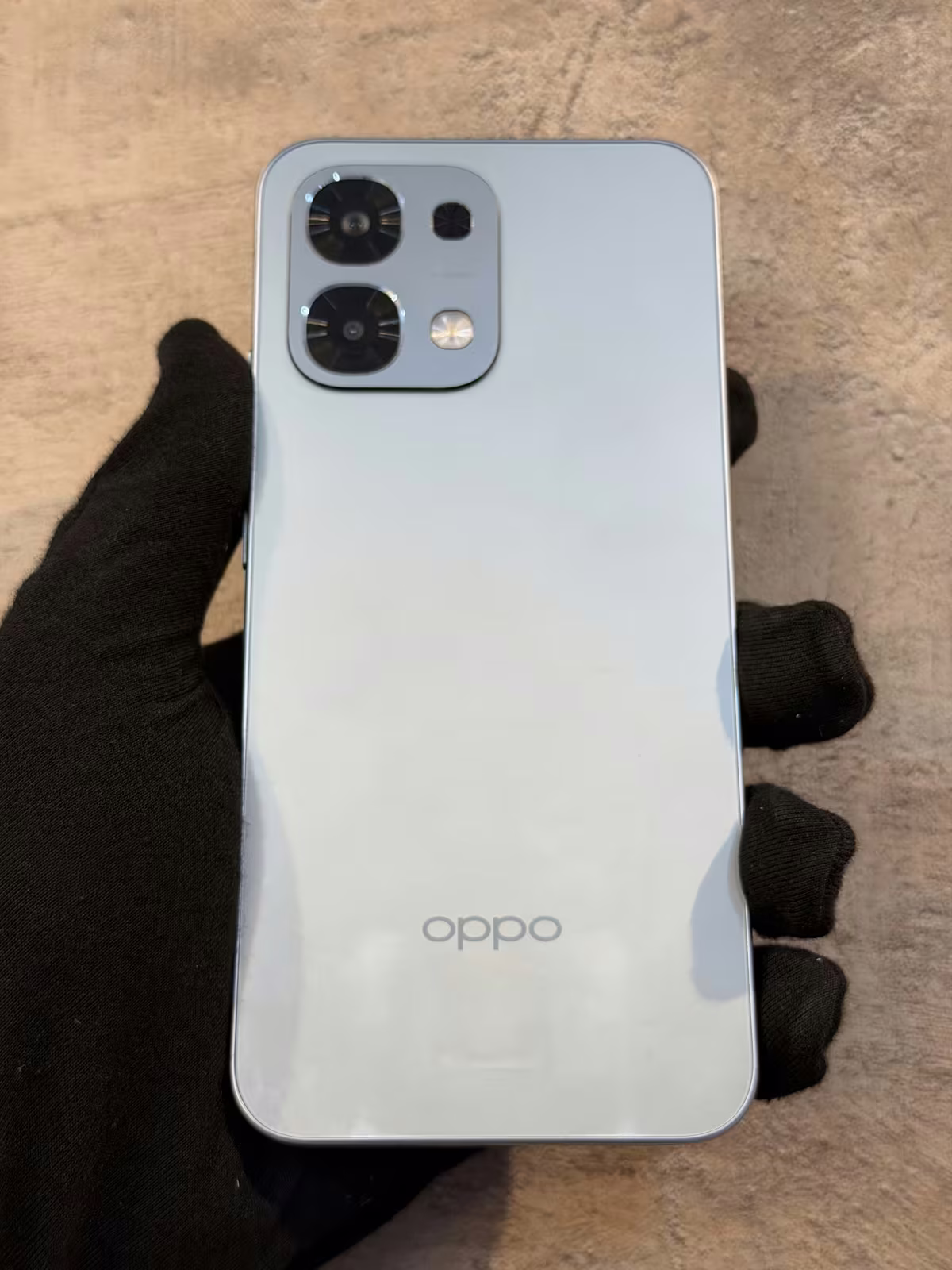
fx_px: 1760
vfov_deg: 39.7
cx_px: 476
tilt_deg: +7.5
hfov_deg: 30.3
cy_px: 635
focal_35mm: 48
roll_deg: -0.8
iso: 80
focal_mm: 6.76
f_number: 1.78
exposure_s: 1/50
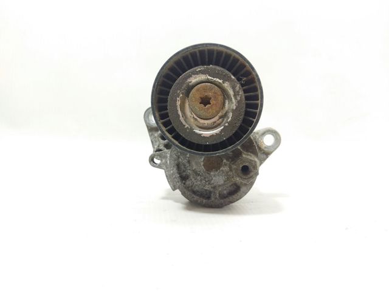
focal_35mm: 27
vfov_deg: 51.3
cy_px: 146
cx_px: 194
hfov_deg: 65.4
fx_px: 303
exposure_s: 1/50
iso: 134
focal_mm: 4.71
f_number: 1.79
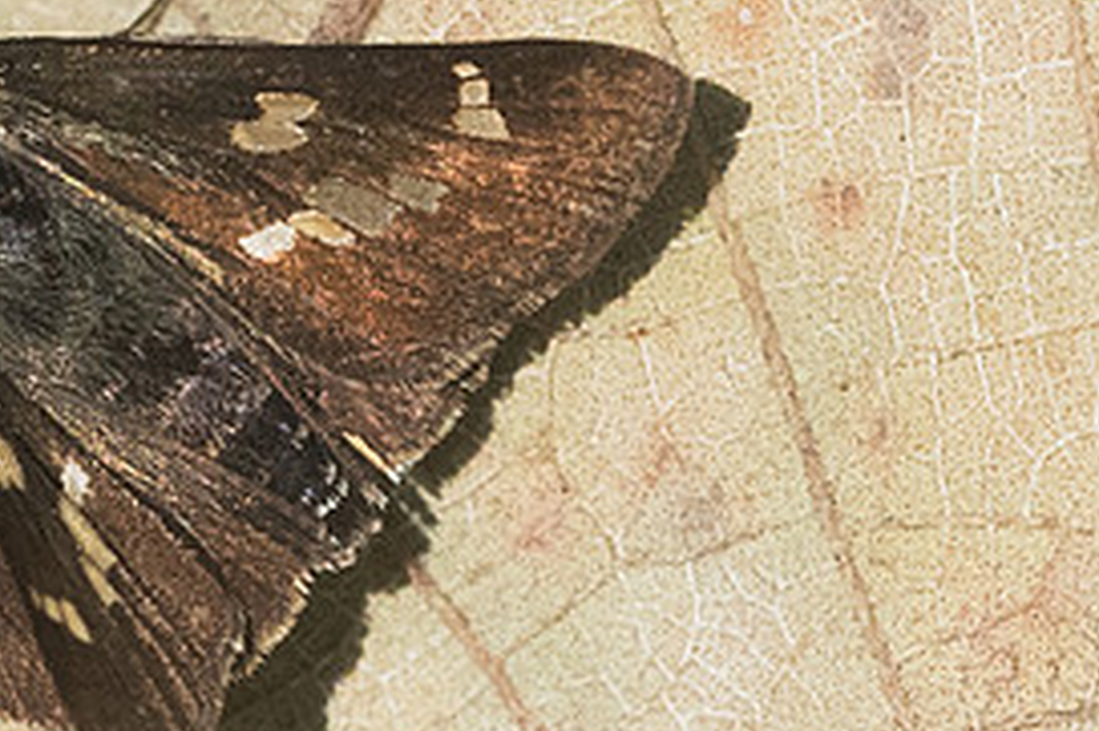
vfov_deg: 0.8
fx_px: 49728
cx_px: 204
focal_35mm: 1630
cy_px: 367
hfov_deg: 1.3
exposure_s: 1/4000
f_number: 5.6
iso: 800
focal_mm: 150
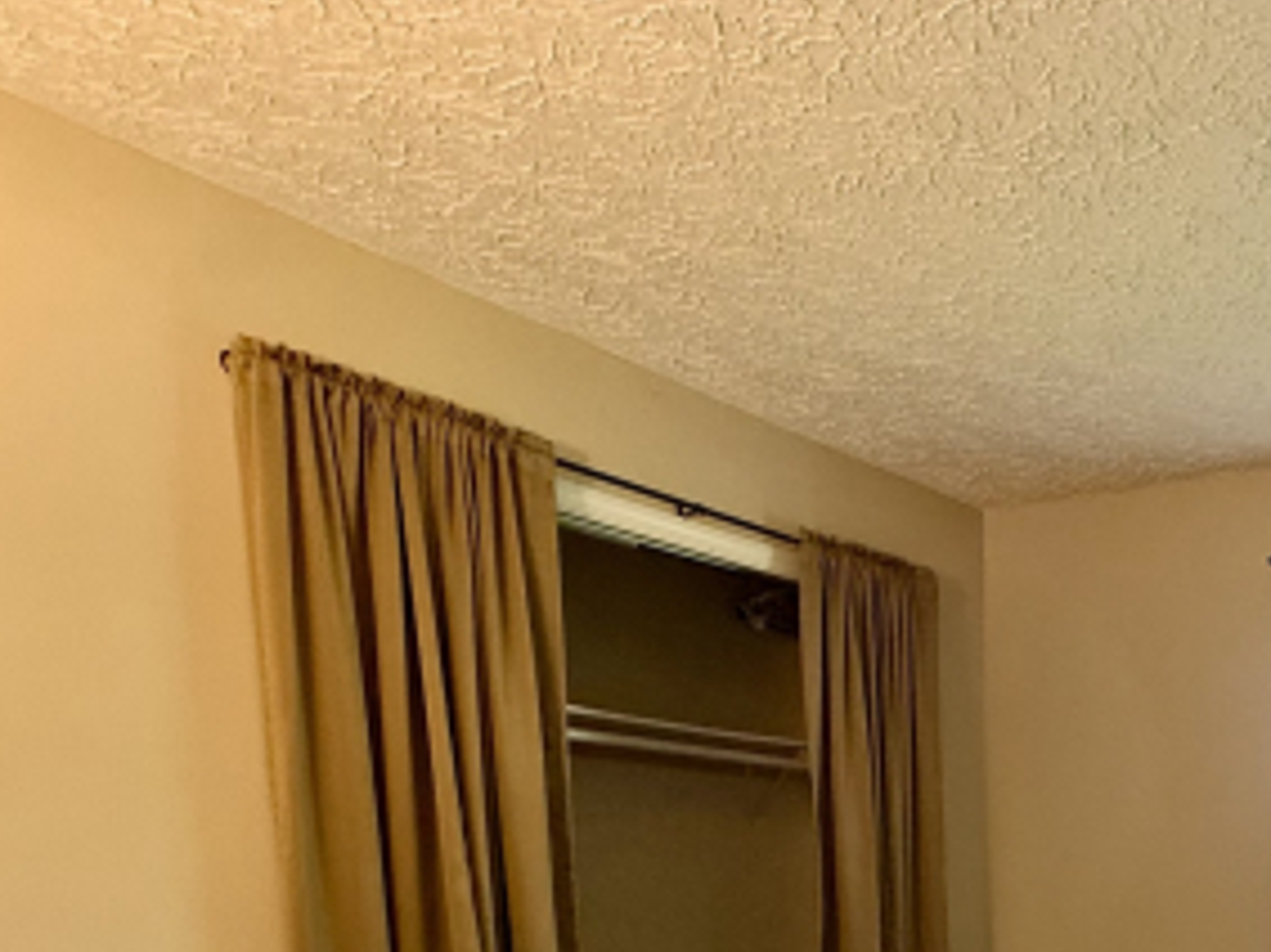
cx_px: 1309
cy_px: 1105
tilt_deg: -10.0
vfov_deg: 35.2
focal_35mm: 33
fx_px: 1211
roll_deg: -2.9
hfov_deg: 45.4
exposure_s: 1/60
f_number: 2.2
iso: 320
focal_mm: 2.22
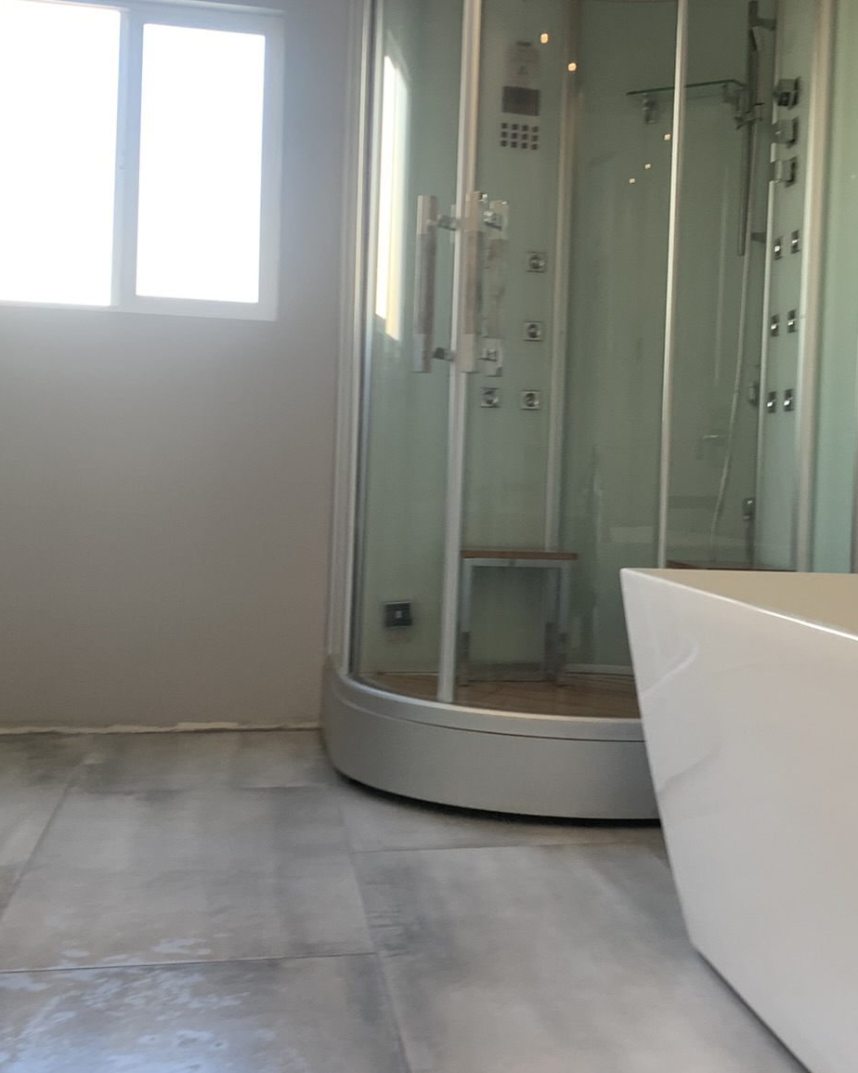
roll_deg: -1.2
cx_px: 615
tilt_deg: -1.2
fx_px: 1428
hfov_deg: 33.0
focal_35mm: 45
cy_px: 476
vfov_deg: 41.1
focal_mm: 4.25
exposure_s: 1/60
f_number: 1.8
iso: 80
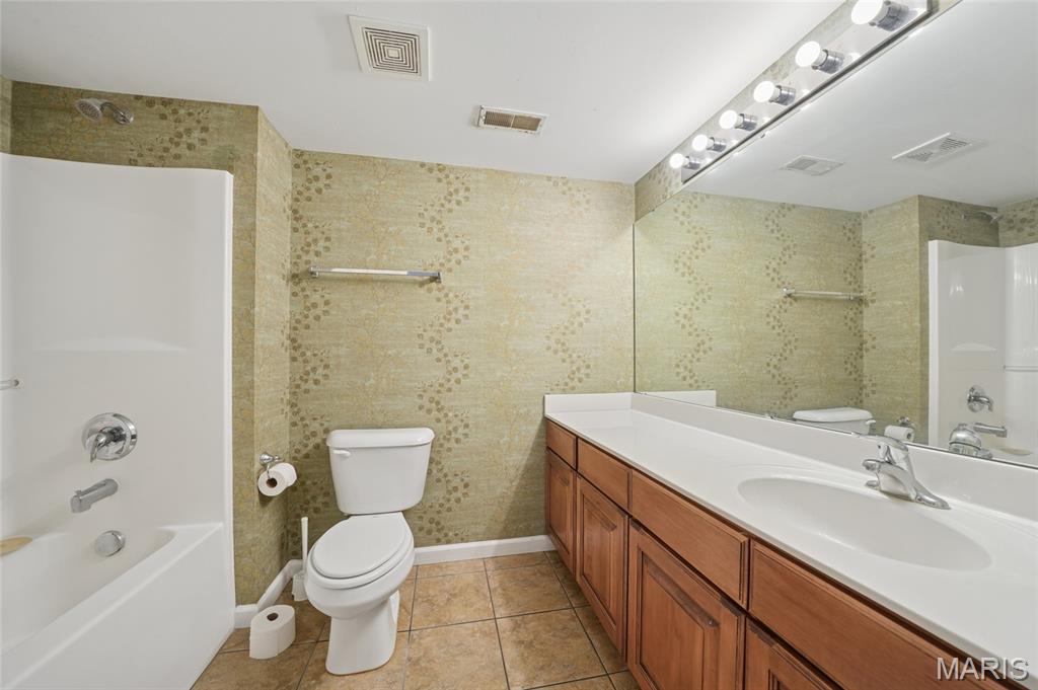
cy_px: 345
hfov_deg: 112.7
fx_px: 346
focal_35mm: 12
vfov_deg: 89.9
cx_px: 519
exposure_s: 1/20
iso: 400
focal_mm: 12
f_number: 8
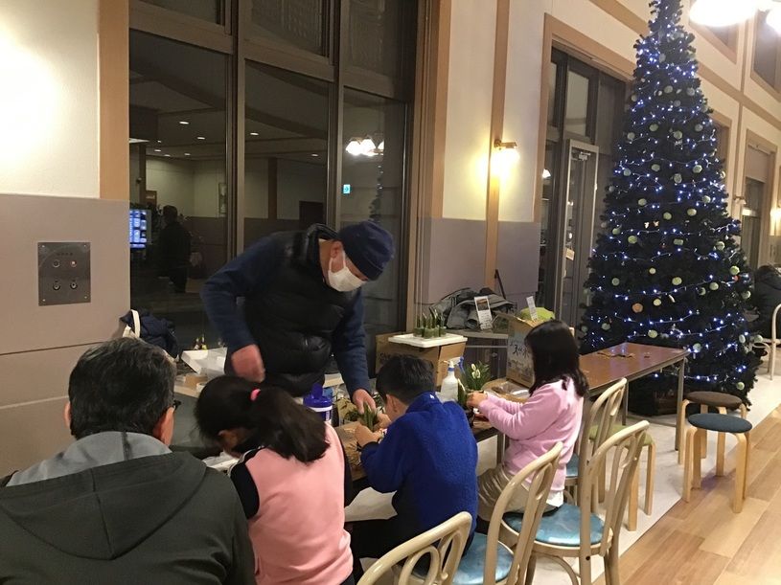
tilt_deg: -6.6
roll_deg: -2.5
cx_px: 390
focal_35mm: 31
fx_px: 699
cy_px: 292
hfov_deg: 58.4
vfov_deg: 45.4
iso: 200
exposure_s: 1/15
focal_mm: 3.3
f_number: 2.4
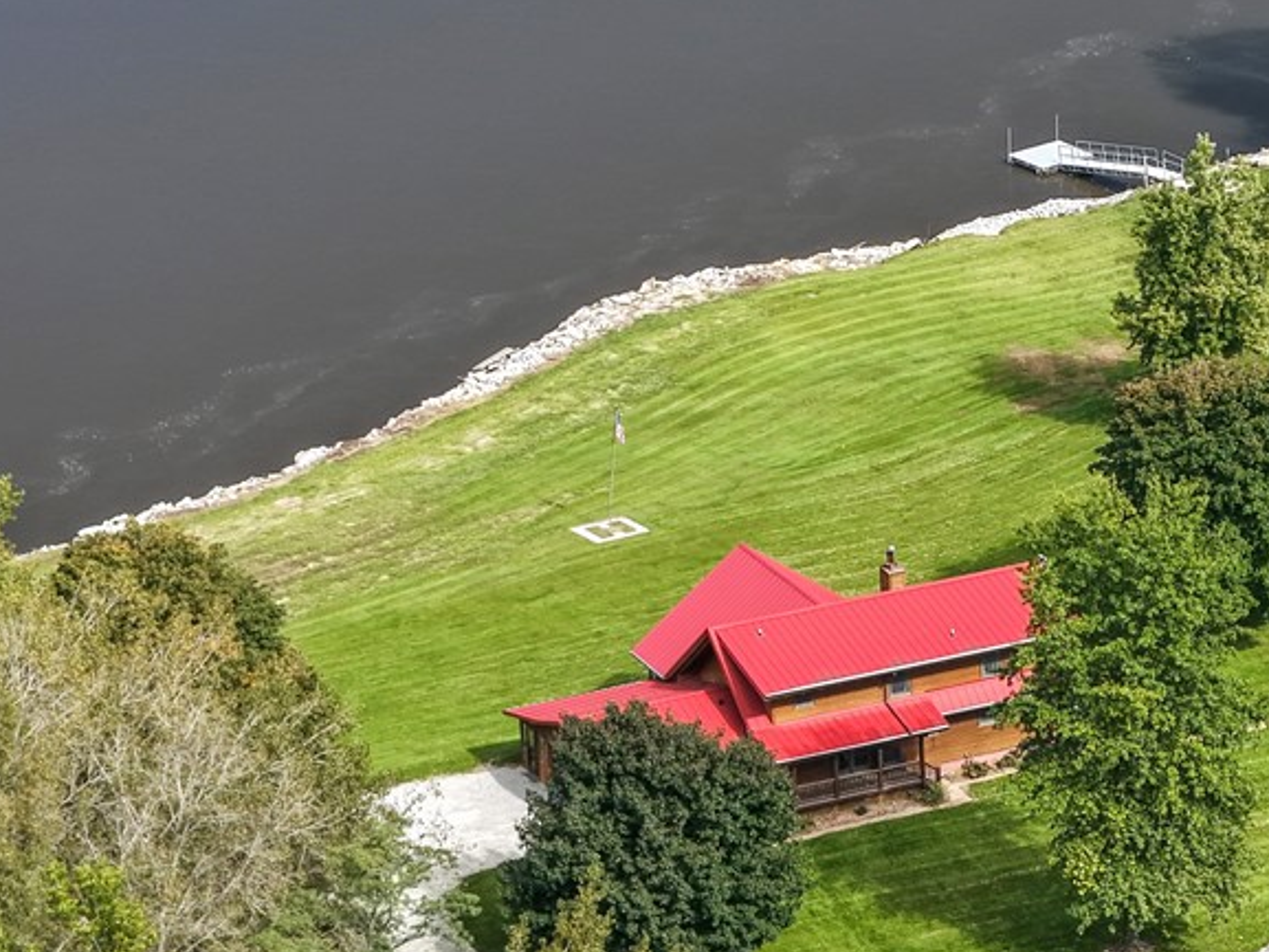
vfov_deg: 7.7
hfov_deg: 10.0
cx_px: 1592
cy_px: 638
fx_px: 7113
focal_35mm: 194
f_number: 2.8
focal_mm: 19.4
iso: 100
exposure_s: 1/320
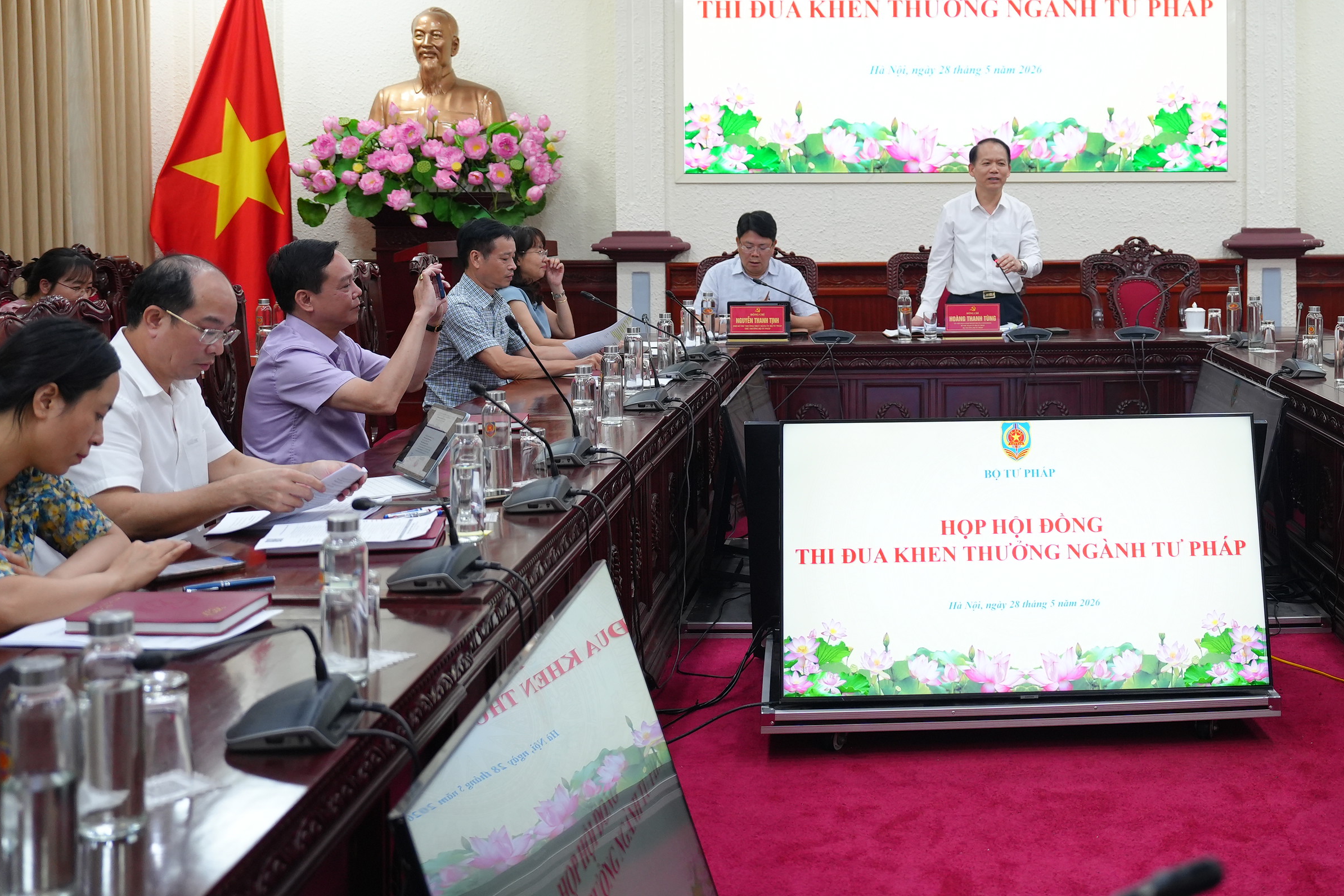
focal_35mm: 44
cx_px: 934
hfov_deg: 43.6
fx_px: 1643
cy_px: 245
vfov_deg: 30.1
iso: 1250
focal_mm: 30
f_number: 2.8
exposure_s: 1/250
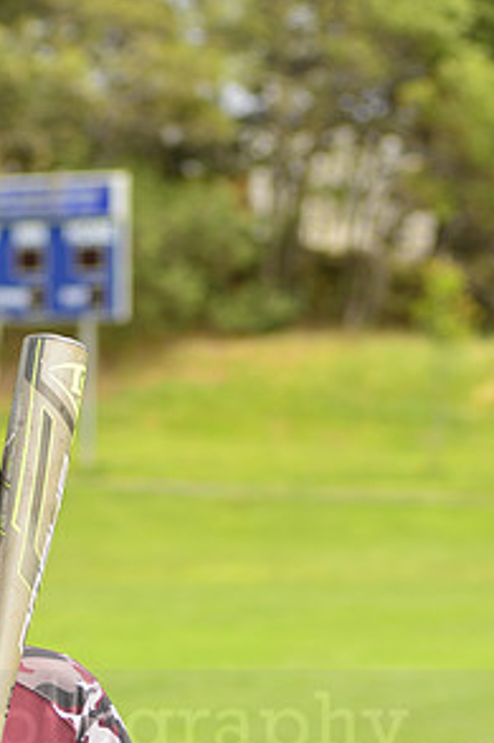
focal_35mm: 198
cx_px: 75
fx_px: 4080
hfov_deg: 6.9
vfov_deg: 10.3
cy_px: 705
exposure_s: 1/250
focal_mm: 100
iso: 100
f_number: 5
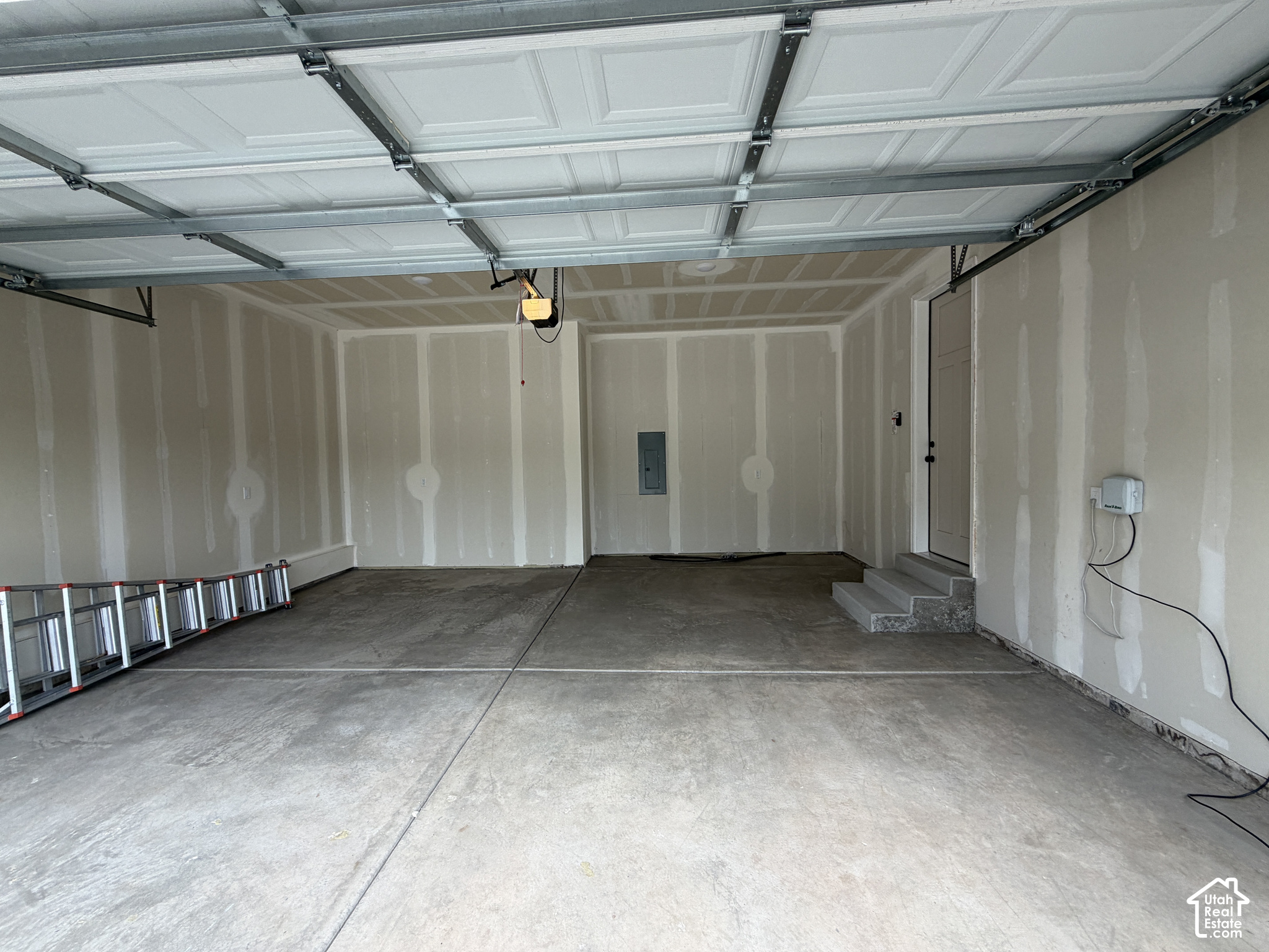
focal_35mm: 14
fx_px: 513
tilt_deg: -1.4
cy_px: 476
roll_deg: +1.4
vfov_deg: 85.7
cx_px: 634
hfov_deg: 102.1
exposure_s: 1/182
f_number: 2.2
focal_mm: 2.22
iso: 40
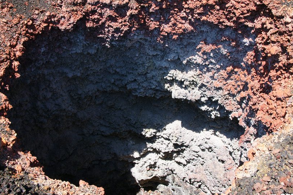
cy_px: 95
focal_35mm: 30
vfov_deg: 43.5
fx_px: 244
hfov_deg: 62.0
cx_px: 154
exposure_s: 1/125
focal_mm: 18
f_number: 10
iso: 200
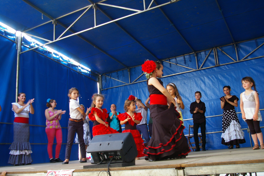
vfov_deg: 35.9
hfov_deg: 51.9
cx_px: 133
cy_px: 87
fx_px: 271
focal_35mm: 37
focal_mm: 24
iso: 400
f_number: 5.6
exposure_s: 1/30
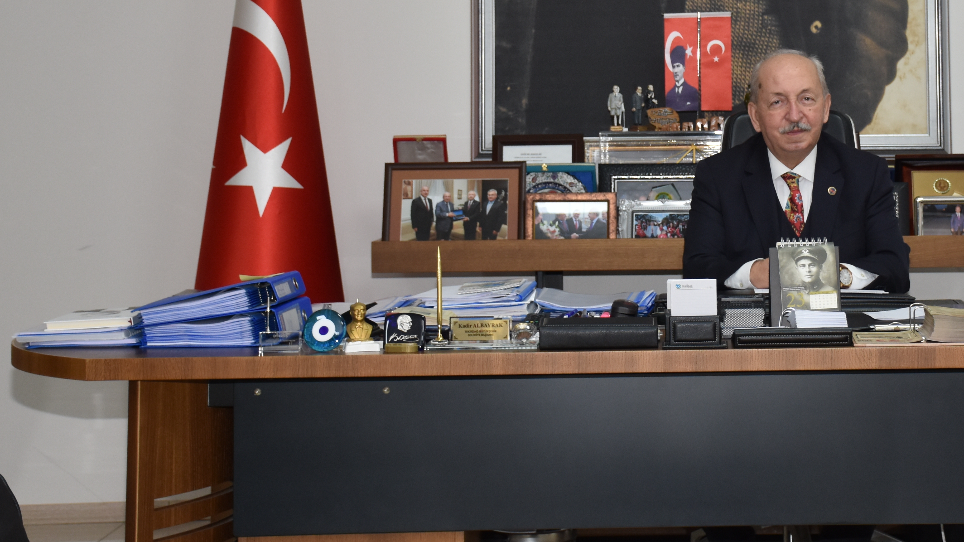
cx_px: 692
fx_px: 2505
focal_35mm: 98
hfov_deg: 21.6
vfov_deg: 12.3
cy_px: 85
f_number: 4.2
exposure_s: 1/60
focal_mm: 38
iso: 560
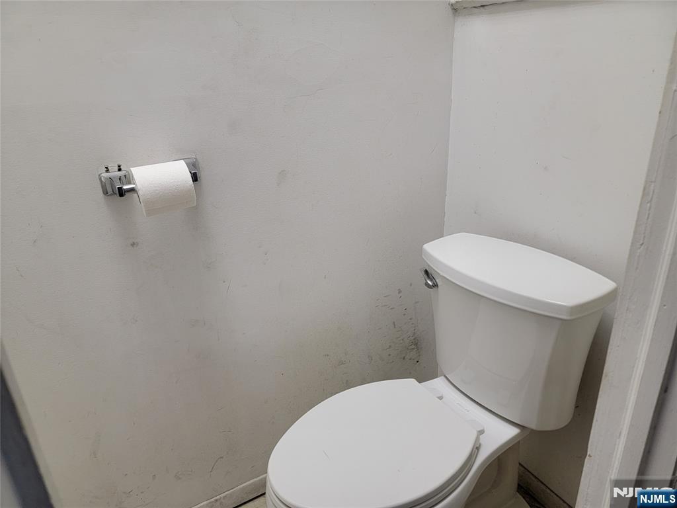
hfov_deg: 71.6
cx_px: 338
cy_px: 254
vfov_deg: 56.8
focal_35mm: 24
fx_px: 469
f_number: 1.8
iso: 200
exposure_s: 1/120
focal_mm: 6.7
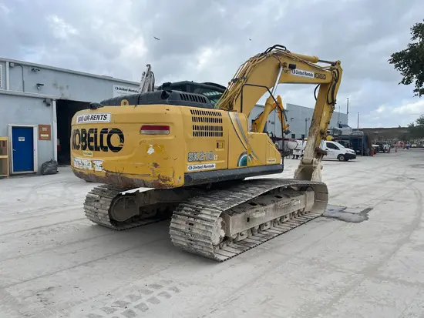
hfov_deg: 67.3
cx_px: 212
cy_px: 159
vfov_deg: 53.1
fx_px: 319
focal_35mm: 26
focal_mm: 5.1
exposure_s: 1/2222
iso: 50
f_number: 1.6
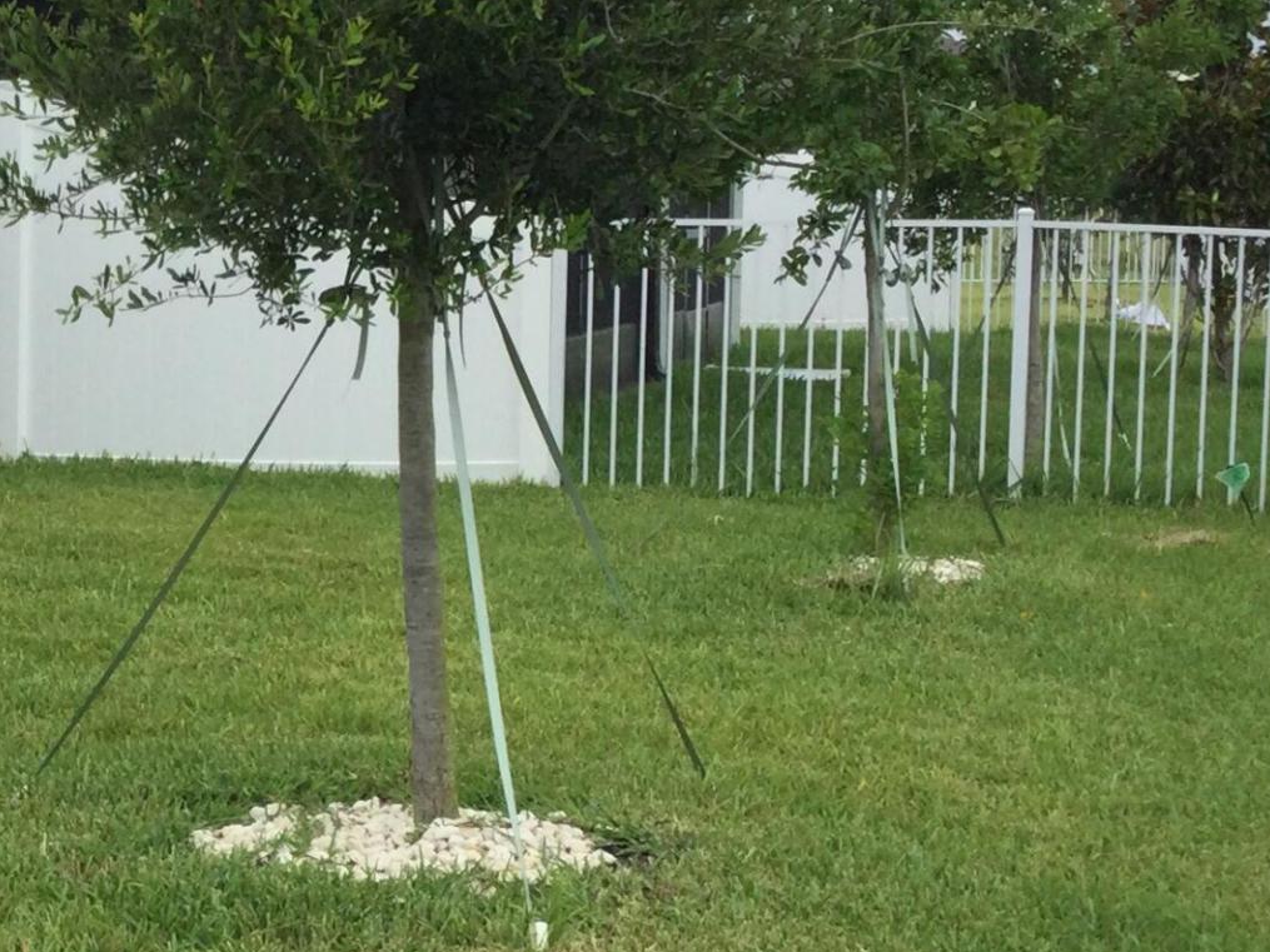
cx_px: -101
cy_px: 528
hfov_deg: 21.2
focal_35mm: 88
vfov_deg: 16.8
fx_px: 3228
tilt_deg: -5.9
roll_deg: -0.5
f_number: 2.4
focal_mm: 3.3
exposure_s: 1/1294
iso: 25
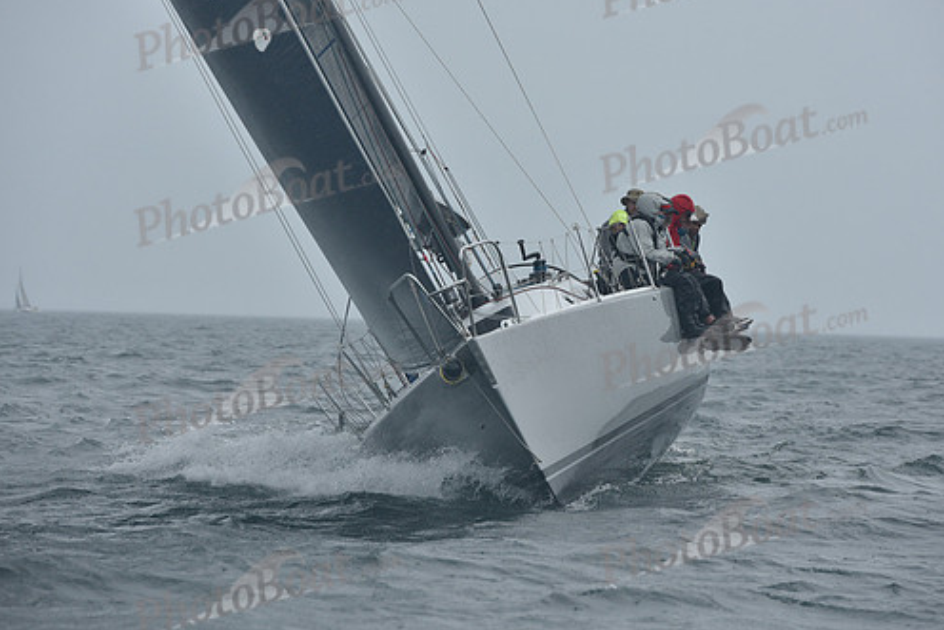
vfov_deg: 5.9
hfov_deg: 8.8
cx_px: 502
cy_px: 269
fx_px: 6137
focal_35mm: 234
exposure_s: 1/1000
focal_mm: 200
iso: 320
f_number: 7.1
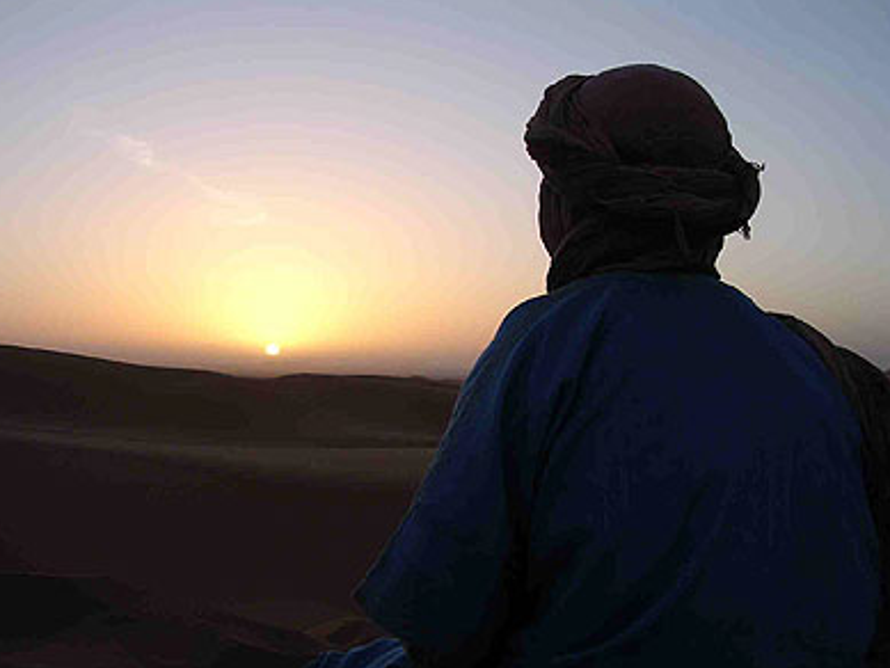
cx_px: 387
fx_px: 1132
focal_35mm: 44
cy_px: 361
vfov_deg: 32.9
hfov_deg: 42.8
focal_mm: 5.8
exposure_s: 1/336
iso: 100
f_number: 2.8
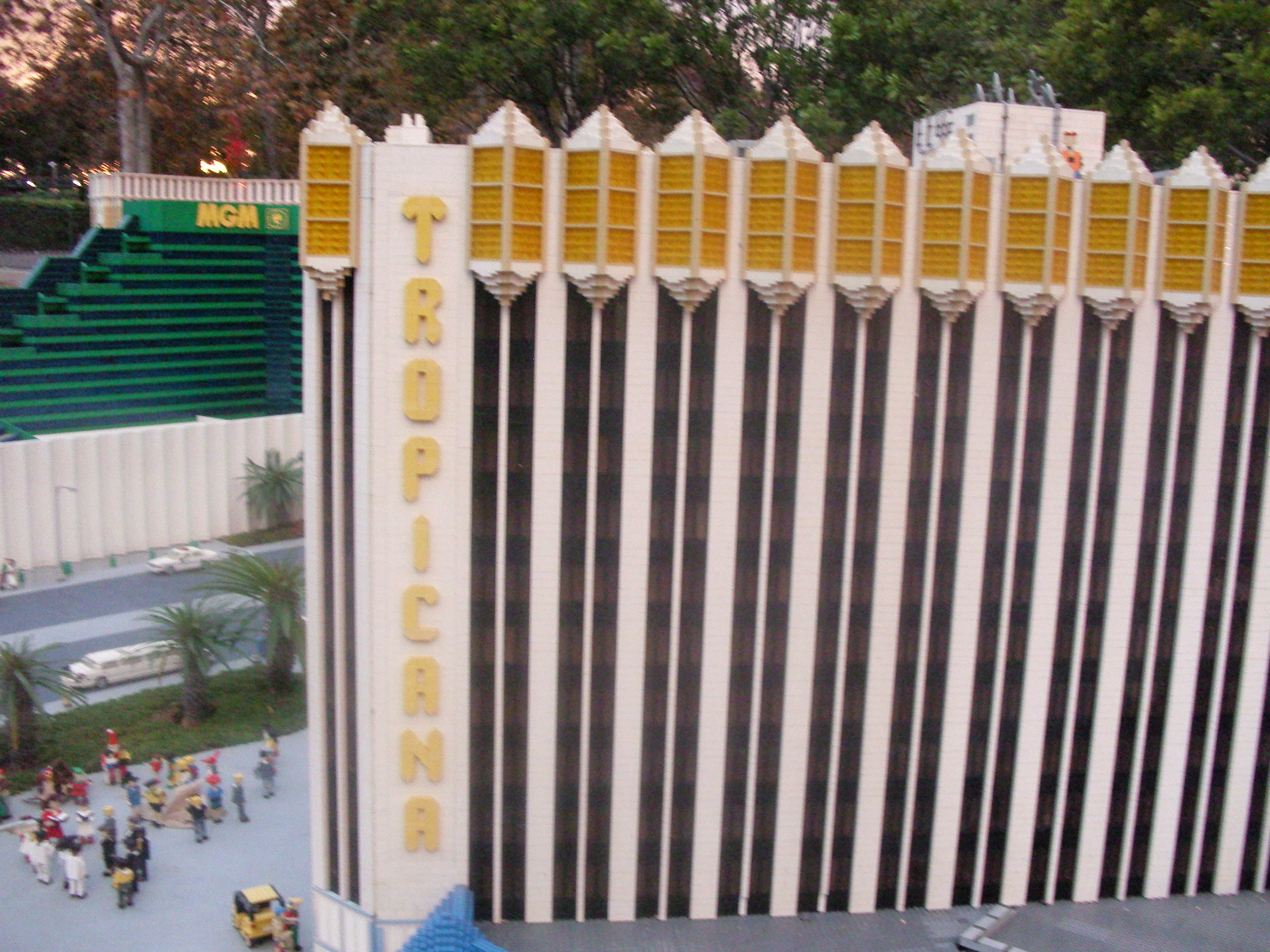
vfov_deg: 37.7
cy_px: 476
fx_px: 1394
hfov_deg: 49.0
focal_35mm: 38
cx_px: 635
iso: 590
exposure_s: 1/60
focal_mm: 6.3
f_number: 3.1
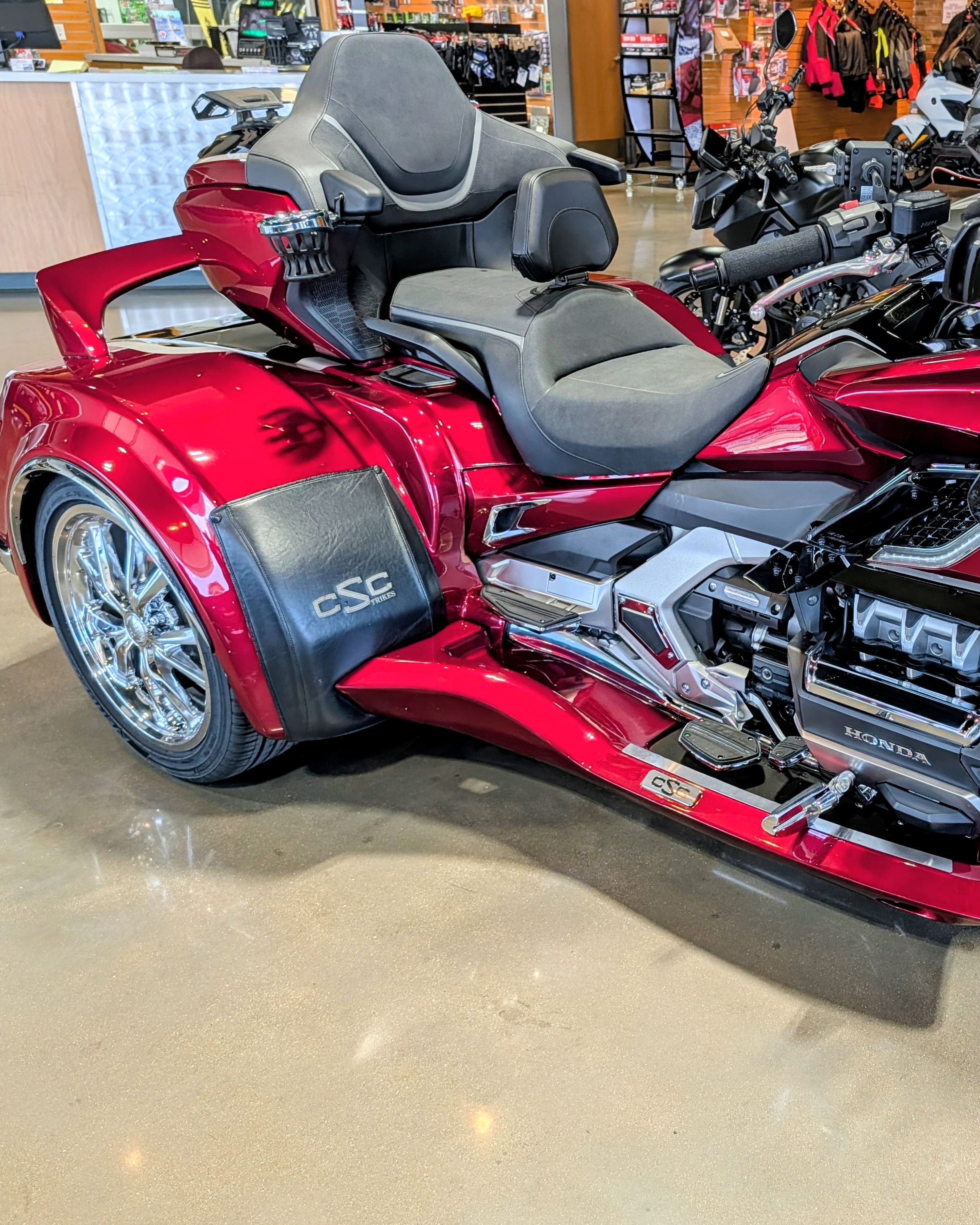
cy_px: 624
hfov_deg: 43.5
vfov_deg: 55.7
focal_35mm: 32
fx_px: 1160
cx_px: 793
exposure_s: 1/212
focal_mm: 6.9
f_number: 1.68
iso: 19
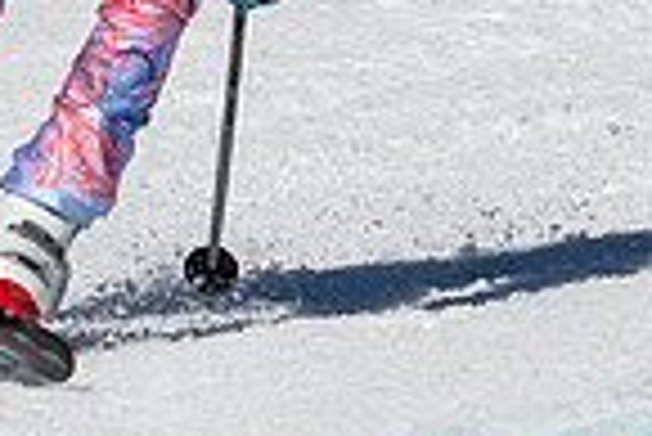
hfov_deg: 0.7
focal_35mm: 3168
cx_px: 135
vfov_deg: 0.4
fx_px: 57432
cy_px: -163
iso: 200
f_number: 8
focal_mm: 400
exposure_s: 1/2000
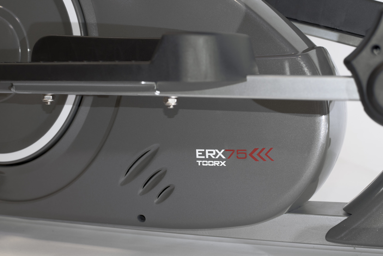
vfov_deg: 27.0
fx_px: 532
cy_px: 128
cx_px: 192
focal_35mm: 50
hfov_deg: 39.6
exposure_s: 1/200
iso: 1000
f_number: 4
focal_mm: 50
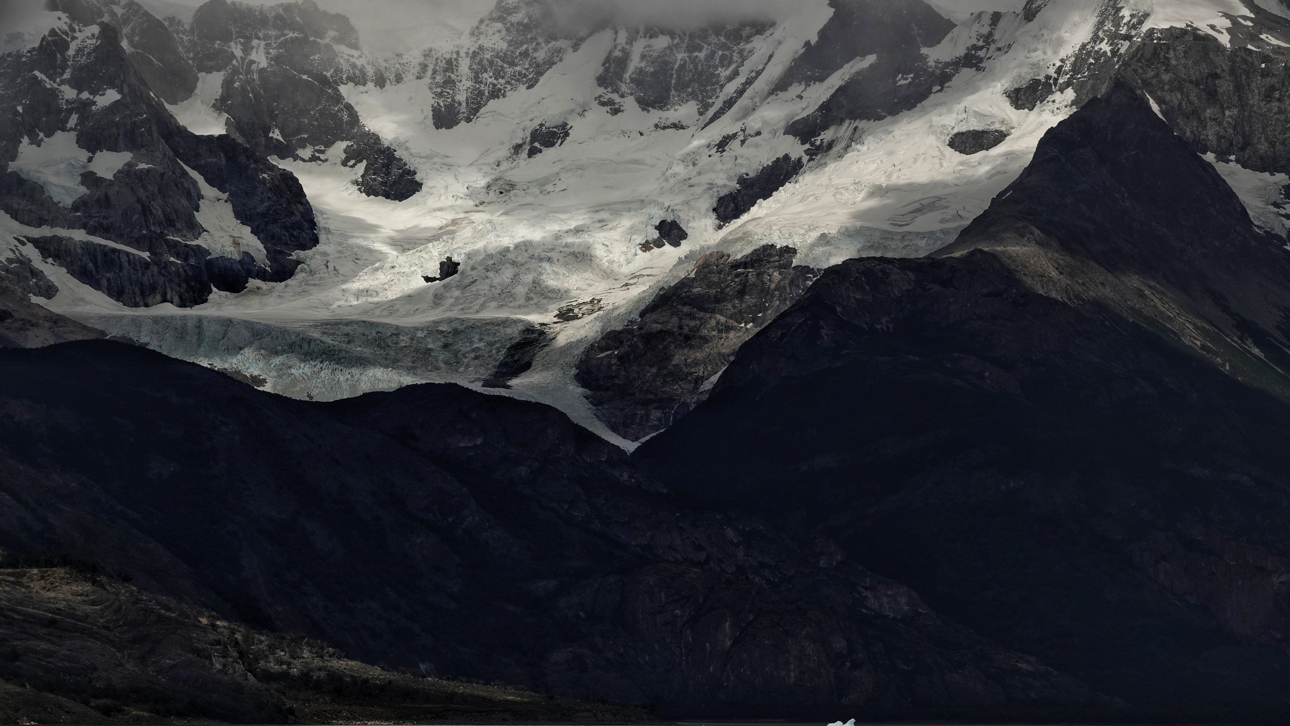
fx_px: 4994
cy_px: 419
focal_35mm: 146
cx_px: 645
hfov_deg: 14.7
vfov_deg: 8.3
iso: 64
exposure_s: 1/1000
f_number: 7.1
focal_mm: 51.14
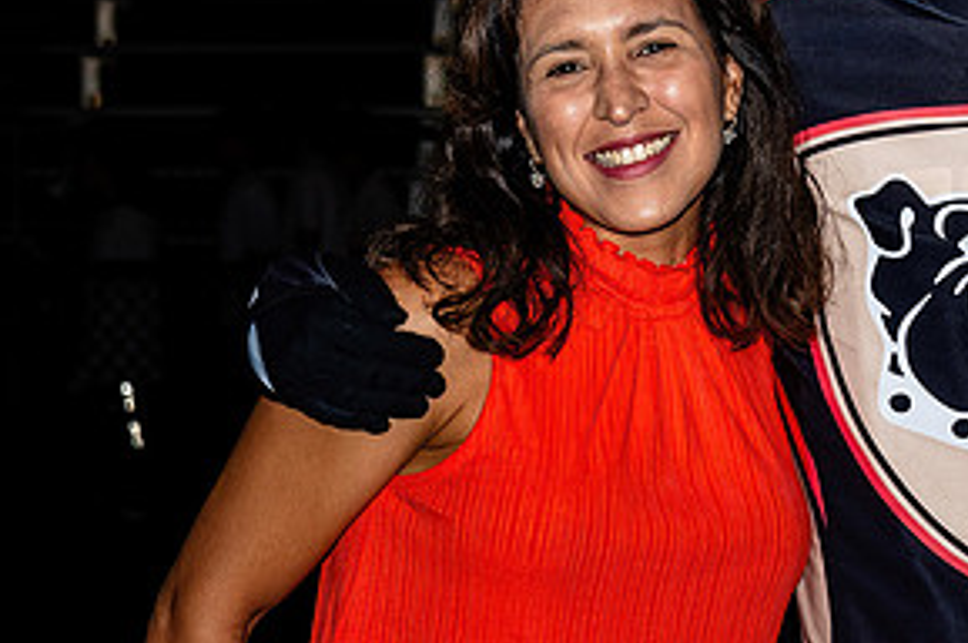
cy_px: 507
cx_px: 1070
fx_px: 6365
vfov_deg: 5.8
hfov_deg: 8.6
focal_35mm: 237
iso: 320
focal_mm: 48
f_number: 5
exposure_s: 1/200
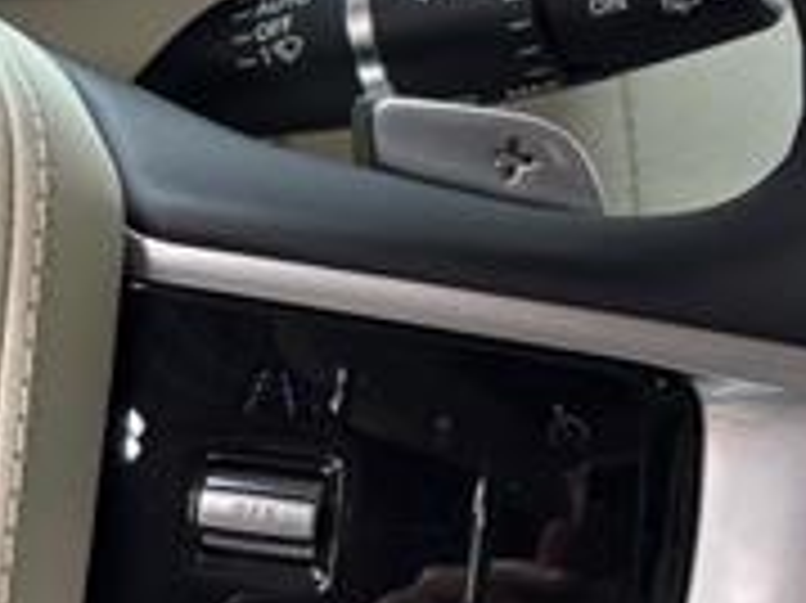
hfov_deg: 12.5
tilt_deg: -29.1
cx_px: -441
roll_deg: +0.0
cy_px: 333
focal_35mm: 149
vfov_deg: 9.9
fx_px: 3467
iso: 50
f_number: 1.6
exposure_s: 1/75
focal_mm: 5.96
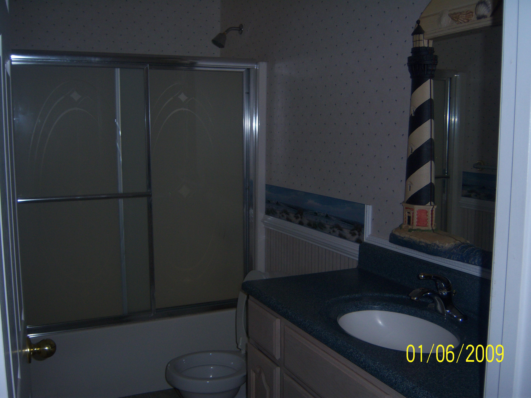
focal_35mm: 36
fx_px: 552
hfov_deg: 51.4
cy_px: 199
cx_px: 266
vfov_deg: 39.7
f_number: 2.8
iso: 80
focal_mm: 7.5
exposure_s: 1/60
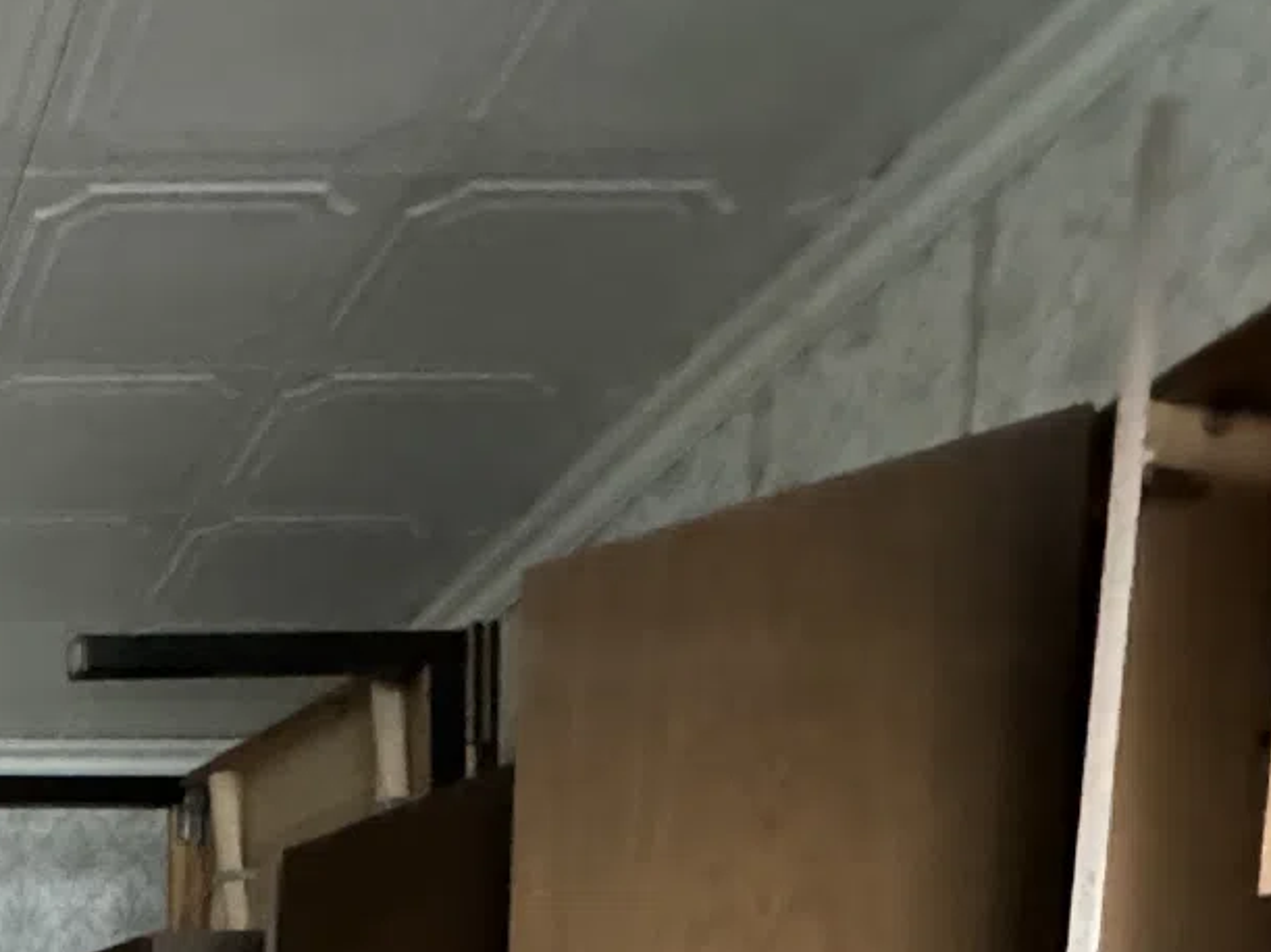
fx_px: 2019
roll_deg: +0.8
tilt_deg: -3.3
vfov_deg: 20.2
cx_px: -472
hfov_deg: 27.6
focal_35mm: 55
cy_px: 1652
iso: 1250
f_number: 2.2
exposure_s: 1/60
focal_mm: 2.22
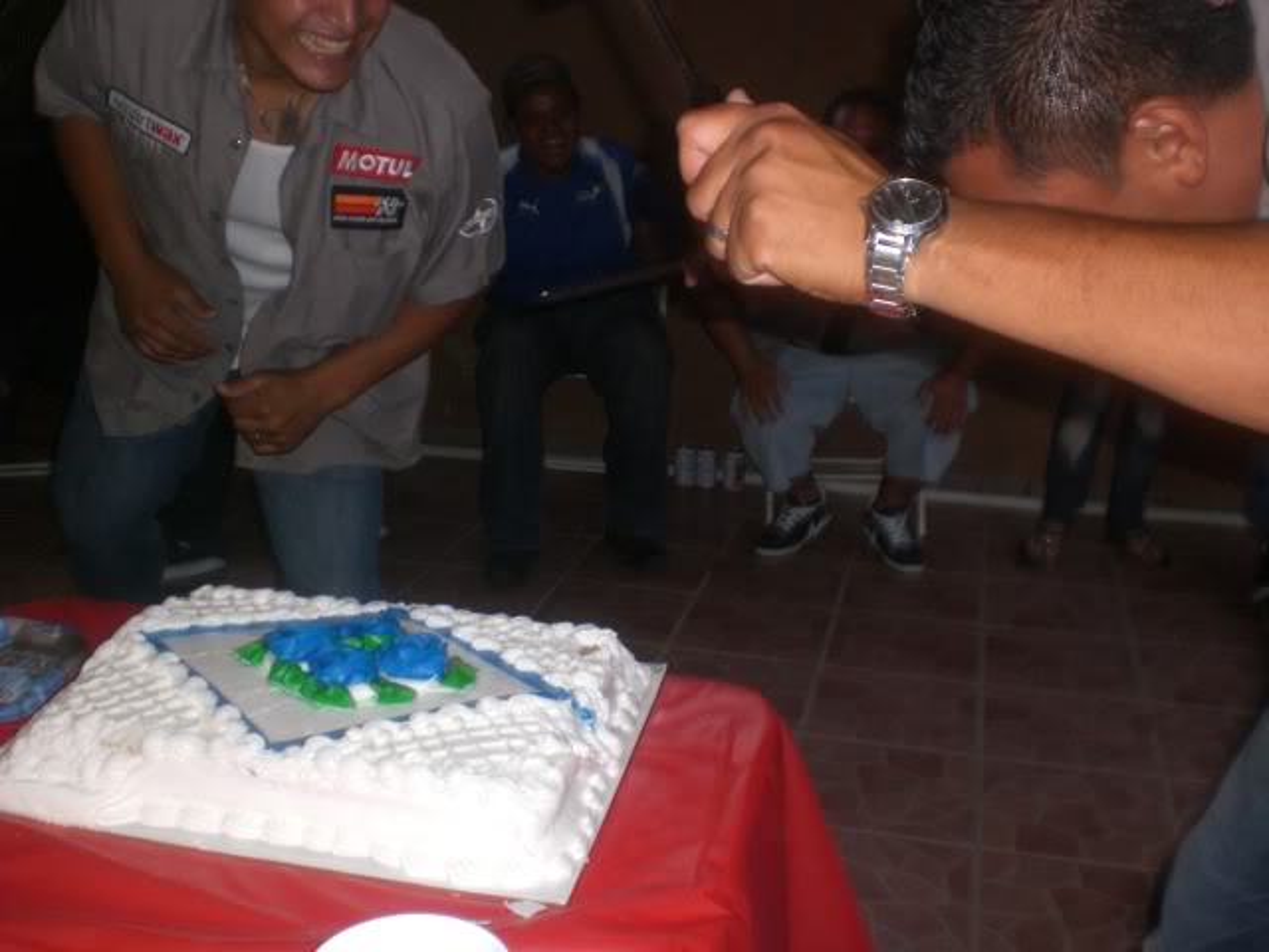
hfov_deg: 49.0
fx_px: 1393
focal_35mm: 38
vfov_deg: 37.7
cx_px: 634
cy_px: 476
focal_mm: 6.3
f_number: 3.1
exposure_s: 1/60
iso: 200
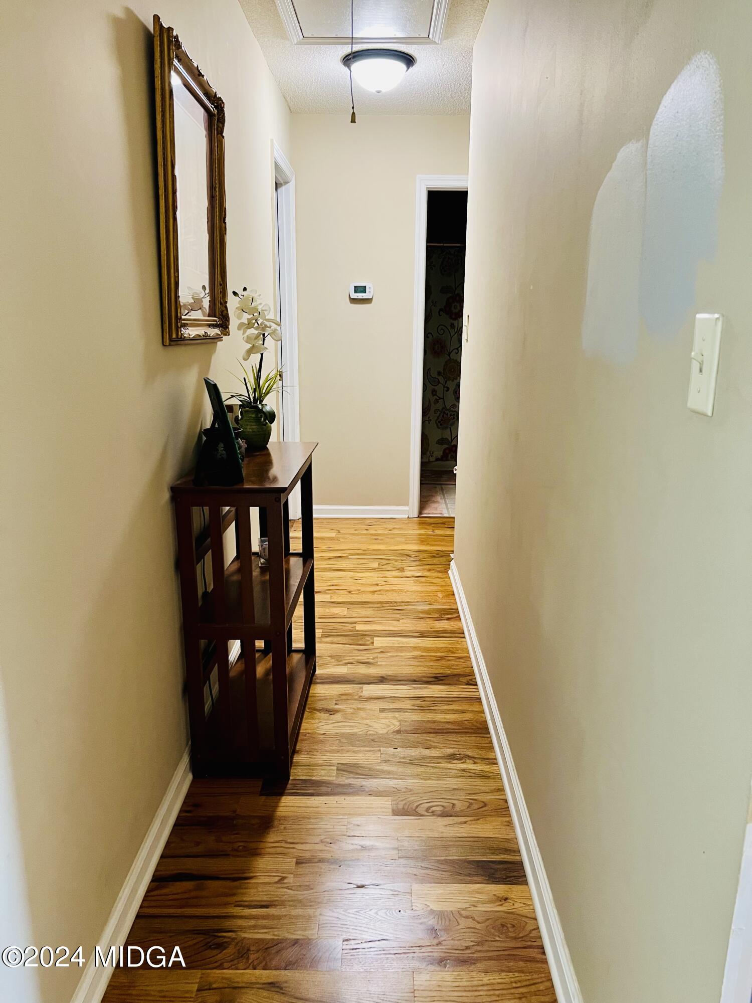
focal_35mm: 26
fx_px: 753
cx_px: 376
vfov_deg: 67.3
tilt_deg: -13.8
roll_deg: -0.6
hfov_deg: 53.1
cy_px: 502
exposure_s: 1/60
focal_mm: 5.7
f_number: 1.5
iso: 200
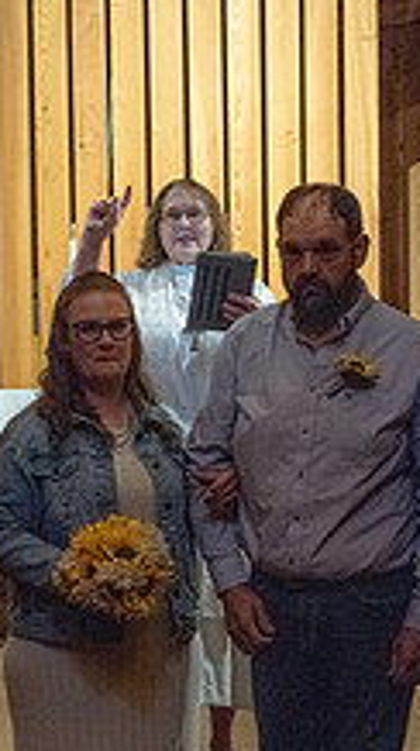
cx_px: 213
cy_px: 489
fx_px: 2067
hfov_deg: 11.6
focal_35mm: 104
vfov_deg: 20.5
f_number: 4
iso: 5000
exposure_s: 1/125
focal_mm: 48
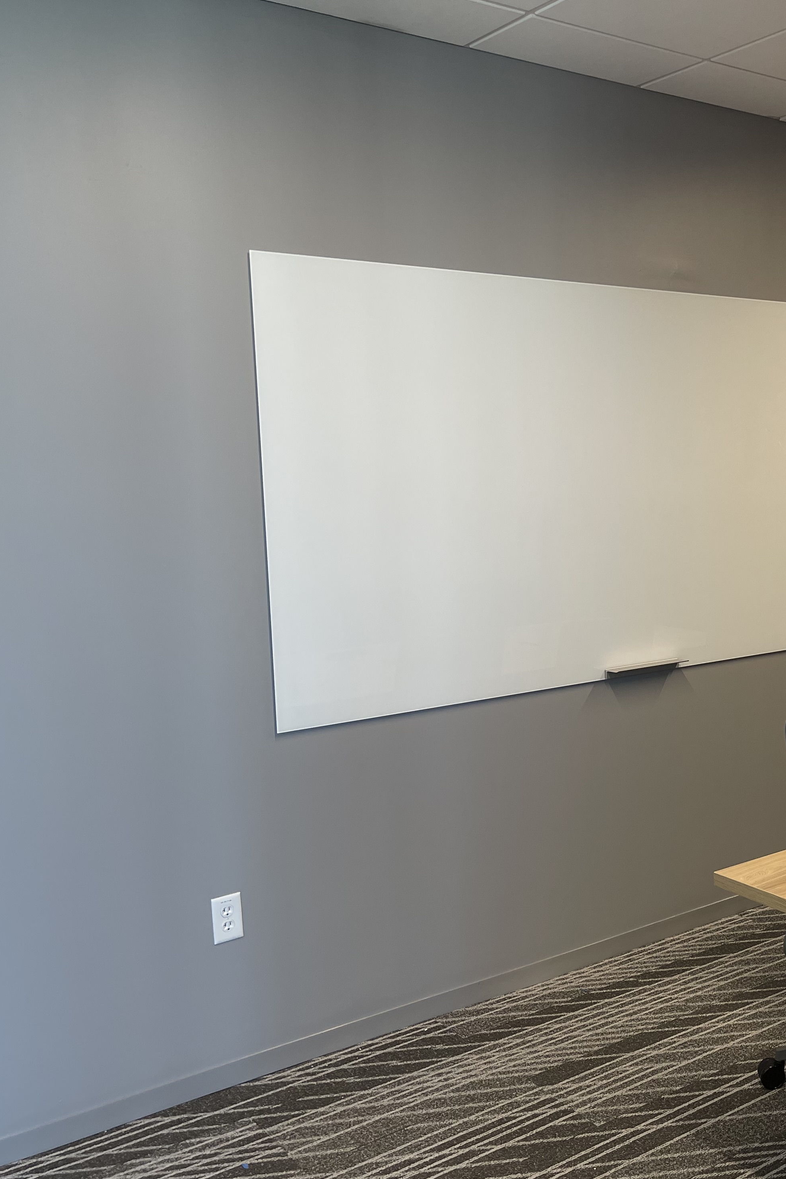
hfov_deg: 34.7
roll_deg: +1.0
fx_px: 1212
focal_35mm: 37
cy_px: 603
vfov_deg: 51.9
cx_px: 645
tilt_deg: -7.7
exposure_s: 1/121
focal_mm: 5.1
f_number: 1.6
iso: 80
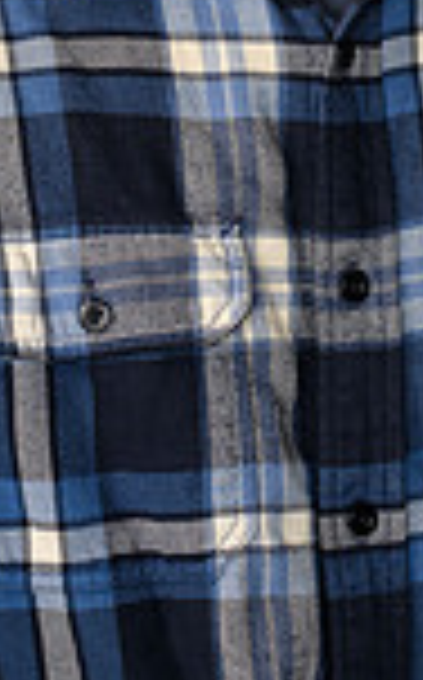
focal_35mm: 152
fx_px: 2812
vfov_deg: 13.2
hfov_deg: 8.6
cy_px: -279
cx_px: 274
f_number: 6.3
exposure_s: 1/200
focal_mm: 50
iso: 200
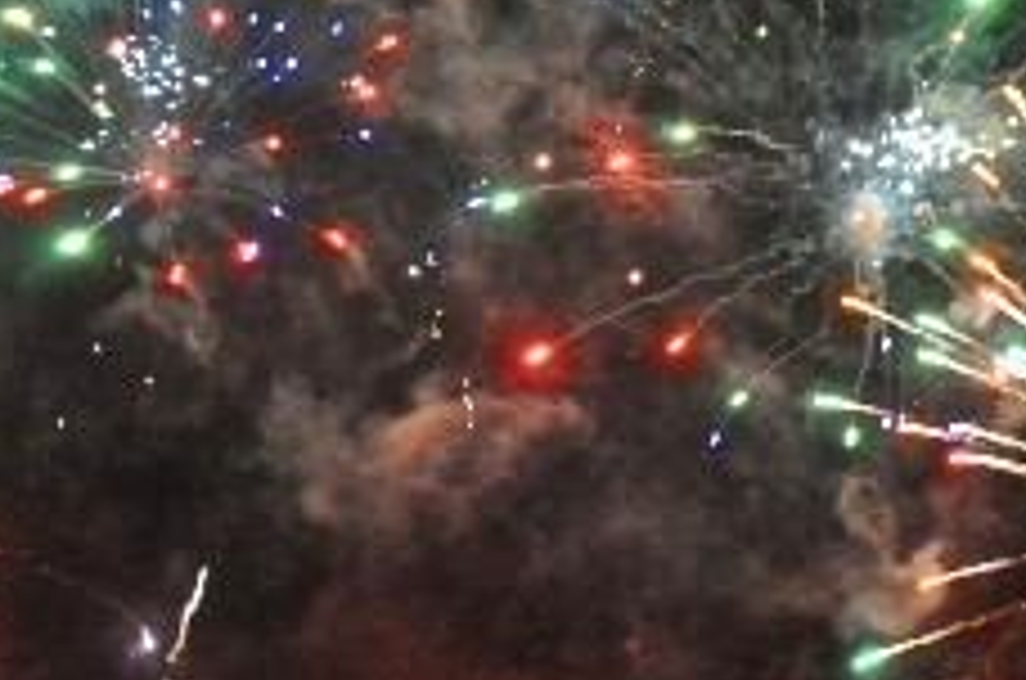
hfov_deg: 5.0
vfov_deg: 3.3
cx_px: 1184
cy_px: 149
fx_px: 11812
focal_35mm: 415
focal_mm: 105
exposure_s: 1/20
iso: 1600
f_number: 5.6
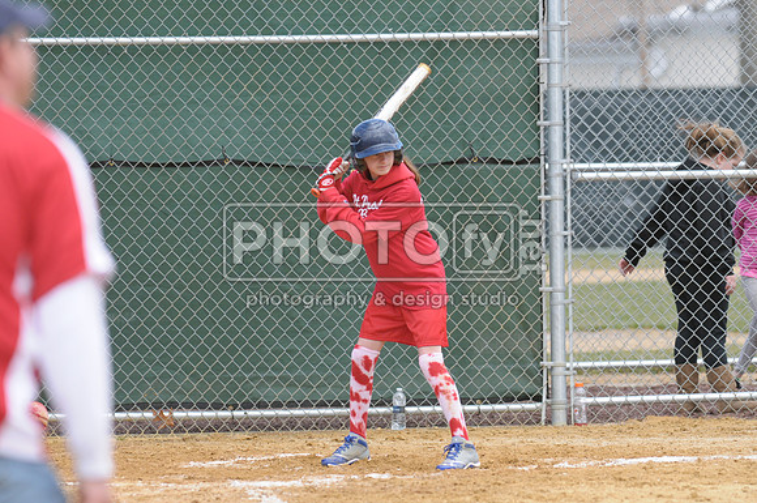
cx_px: 378
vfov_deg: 3.8
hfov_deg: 5.7
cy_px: 252
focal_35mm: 360
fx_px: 7559
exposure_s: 1/800
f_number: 4.5
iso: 400
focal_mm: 240
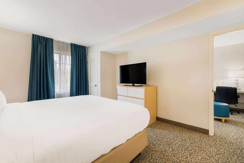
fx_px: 108
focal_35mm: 16
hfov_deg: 96.7
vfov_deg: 73.7
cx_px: 122
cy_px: 82
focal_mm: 16
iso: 320
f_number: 11
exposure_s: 1/4
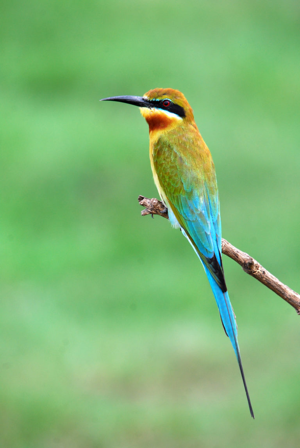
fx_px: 8412
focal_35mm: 675
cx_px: 150
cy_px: 224
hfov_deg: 2.0
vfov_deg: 3.1
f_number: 8
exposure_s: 1/125
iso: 220
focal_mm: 450
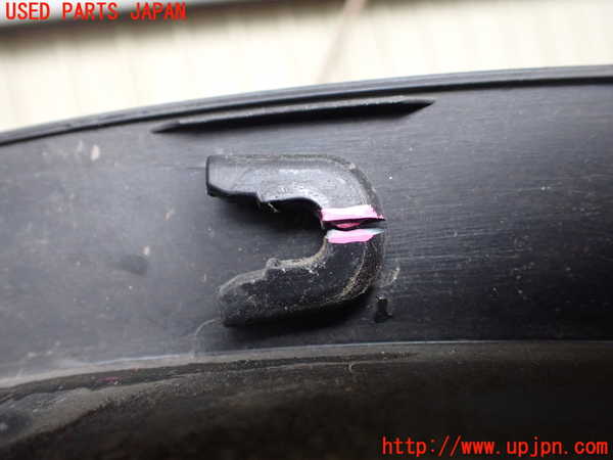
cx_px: 306
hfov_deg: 60.0
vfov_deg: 46.8
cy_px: 230
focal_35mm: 30
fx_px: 531
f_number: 2.3
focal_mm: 5.4
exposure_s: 1/125
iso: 800
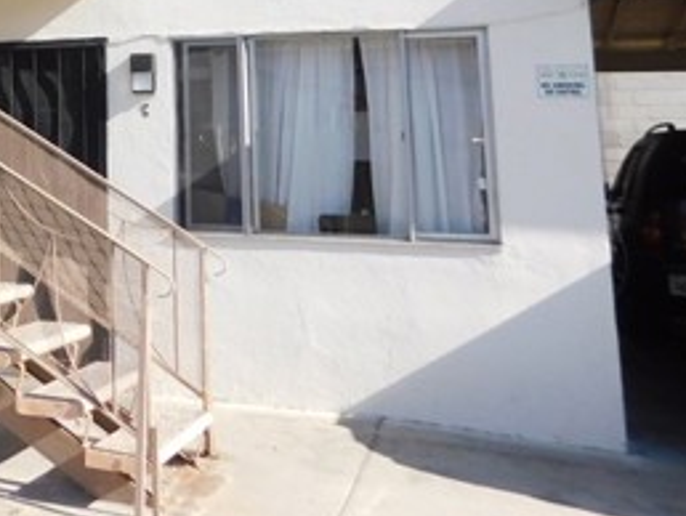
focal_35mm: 57
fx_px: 1131
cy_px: -37
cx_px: -106
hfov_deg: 29.6
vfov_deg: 24.2
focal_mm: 4
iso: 125
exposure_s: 1/800
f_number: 3
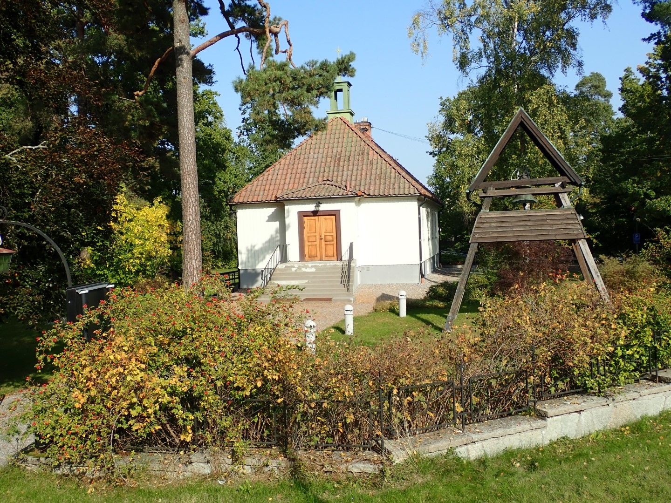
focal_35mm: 38
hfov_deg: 49.0
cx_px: 336
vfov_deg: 37.7
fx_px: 737
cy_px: 252
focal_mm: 6.86
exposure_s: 1/640
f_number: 3.5
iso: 100
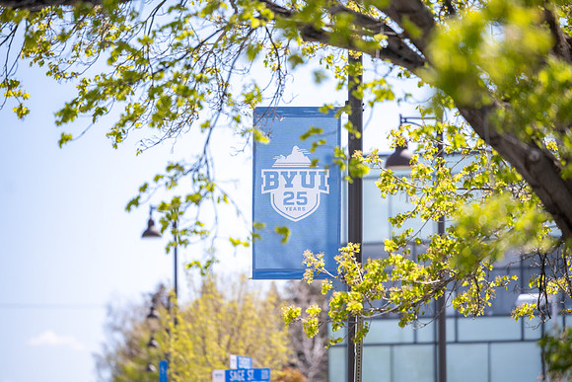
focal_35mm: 225
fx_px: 3572
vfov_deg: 6.1
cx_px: 320
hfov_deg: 9.2
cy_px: 198
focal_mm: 200
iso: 100
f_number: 2.8
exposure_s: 1/1600
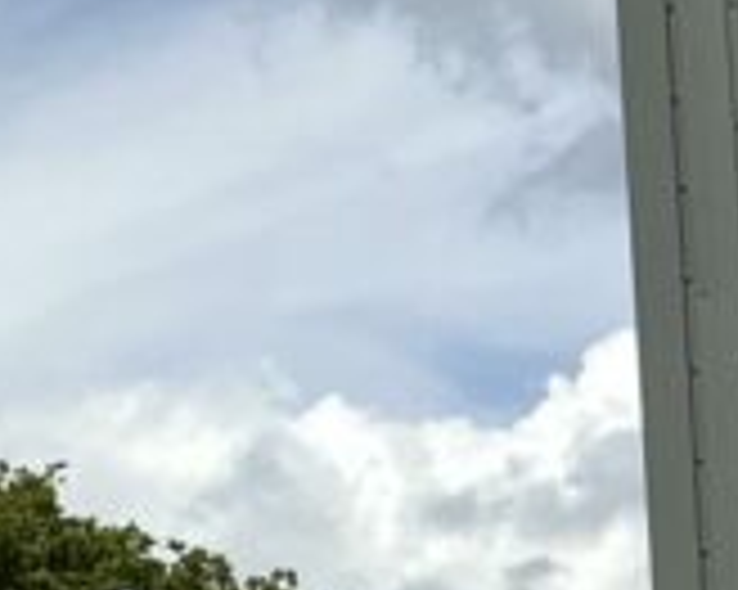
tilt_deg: +6.0
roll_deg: +0.6
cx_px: -1035
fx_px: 3733
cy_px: 1036
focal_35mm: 171
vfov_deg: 8.7
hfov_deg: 9.9
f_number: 1.8
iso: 25
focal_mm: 3
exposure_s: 1/3788
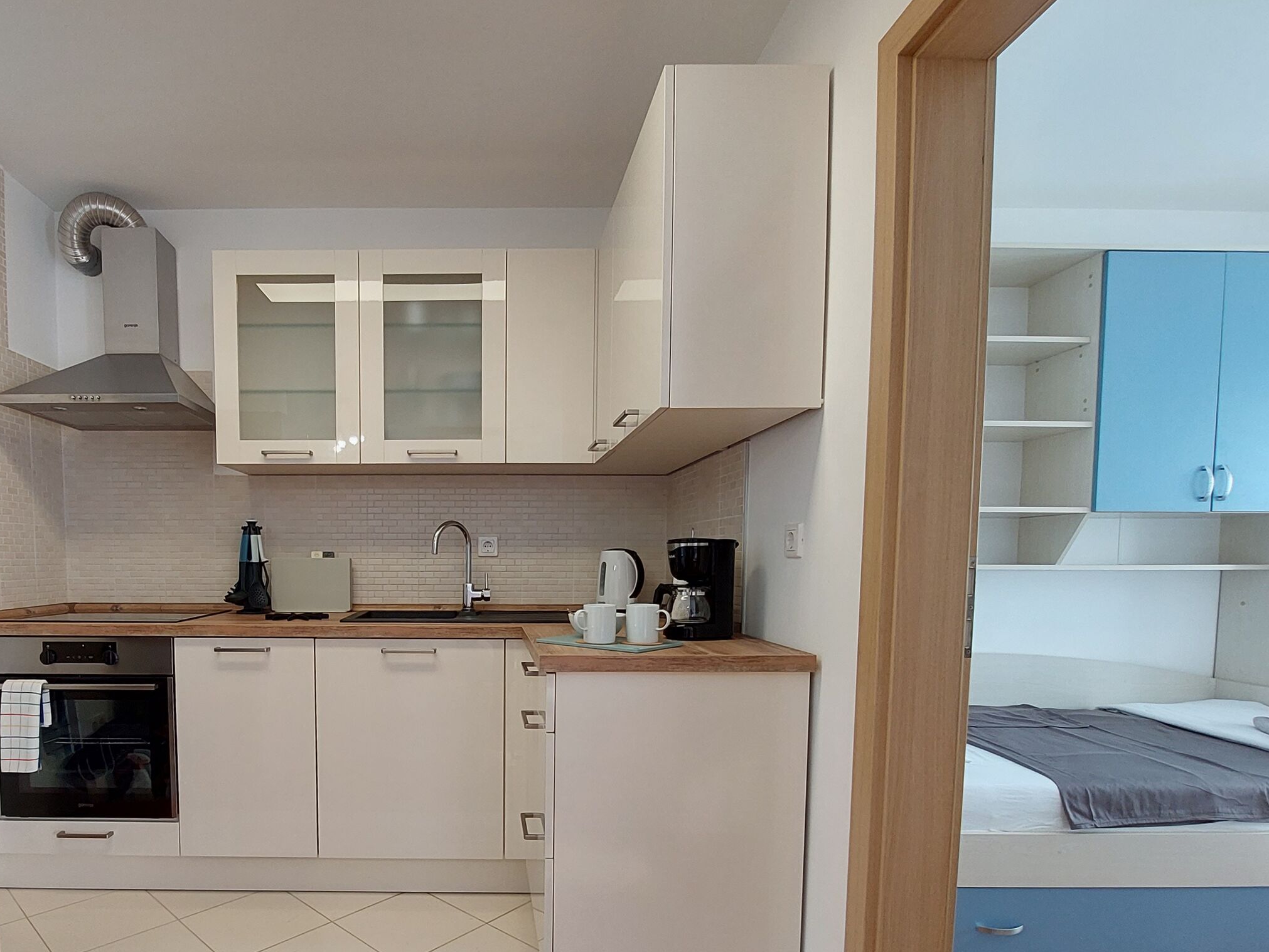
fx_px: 660
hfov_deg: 85.9
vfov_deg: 70.2
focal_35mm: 18
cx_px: 471
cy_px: 608
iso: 80
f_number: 2.2
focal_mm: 1.74
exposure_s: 1/100
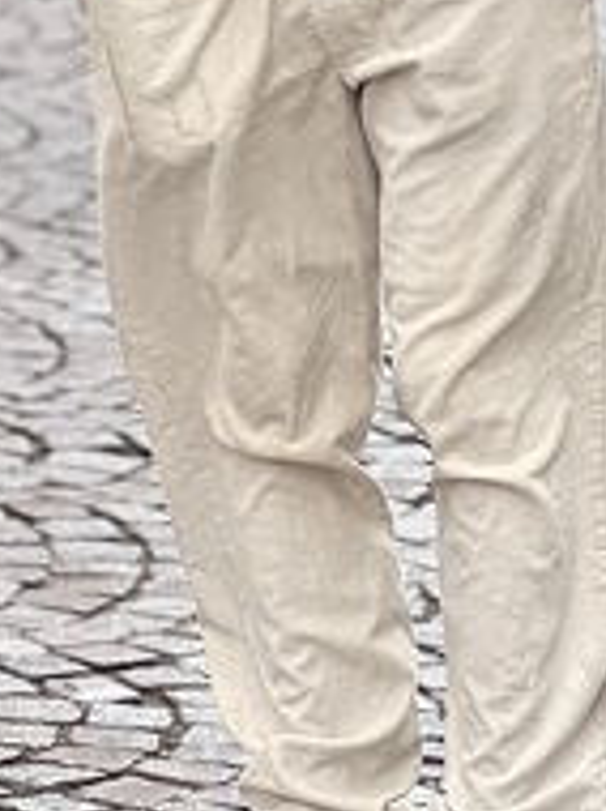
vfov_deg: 6.9
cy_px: -209
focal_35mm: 284
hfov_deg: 5.2
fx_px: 6644
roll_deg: -3.1
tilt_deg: -3.7
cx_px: 301
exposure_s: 1/191
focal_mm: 9
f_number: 2.8
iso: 25
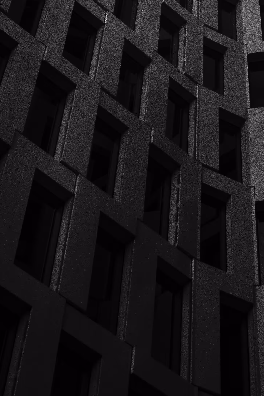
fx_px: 1056
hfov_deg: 13.9
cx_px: 290
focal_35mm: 96
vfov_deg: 20.0
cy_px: -77
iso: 3200
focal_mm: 35
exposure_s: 1/50
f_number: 16
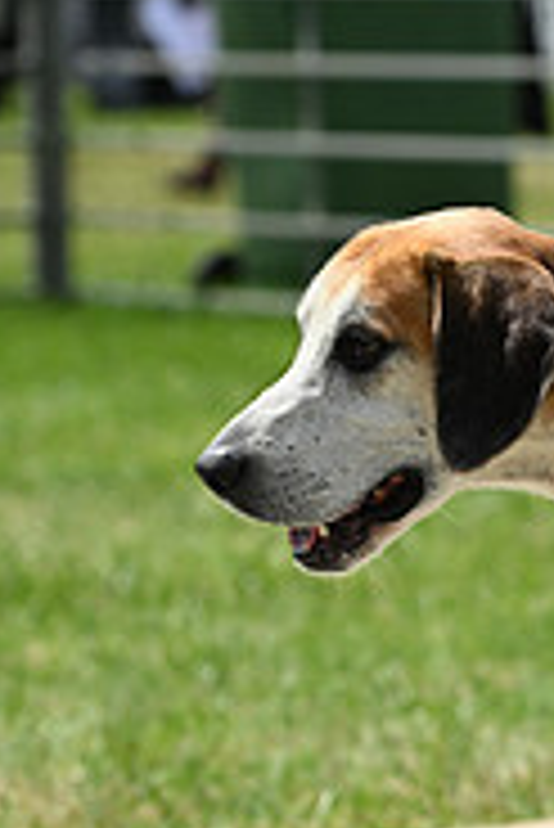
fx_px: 7395
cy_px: 569
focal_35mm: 321
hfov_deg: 4.2
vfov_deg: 6.4
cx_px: 1185
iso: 125
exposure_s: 1/1250
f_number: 4.5
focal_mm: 102
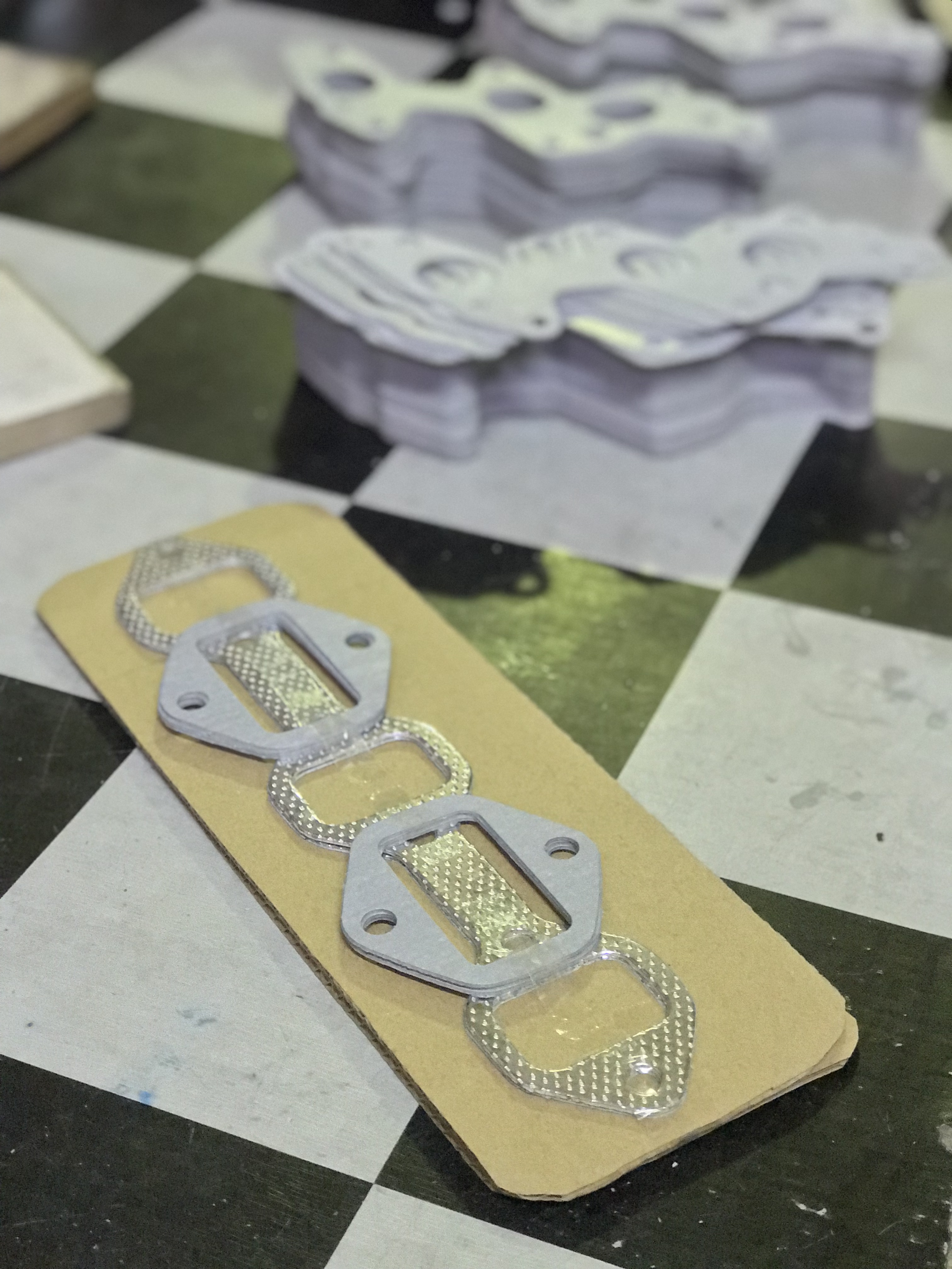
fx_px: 2090
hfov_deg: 25.7
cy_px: 634
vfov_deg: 33.8
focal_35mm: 57
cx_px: 476
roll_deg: -0.1
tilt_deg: -36.1
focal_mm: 6.6
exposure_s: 1/50
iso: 800
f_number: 2.8
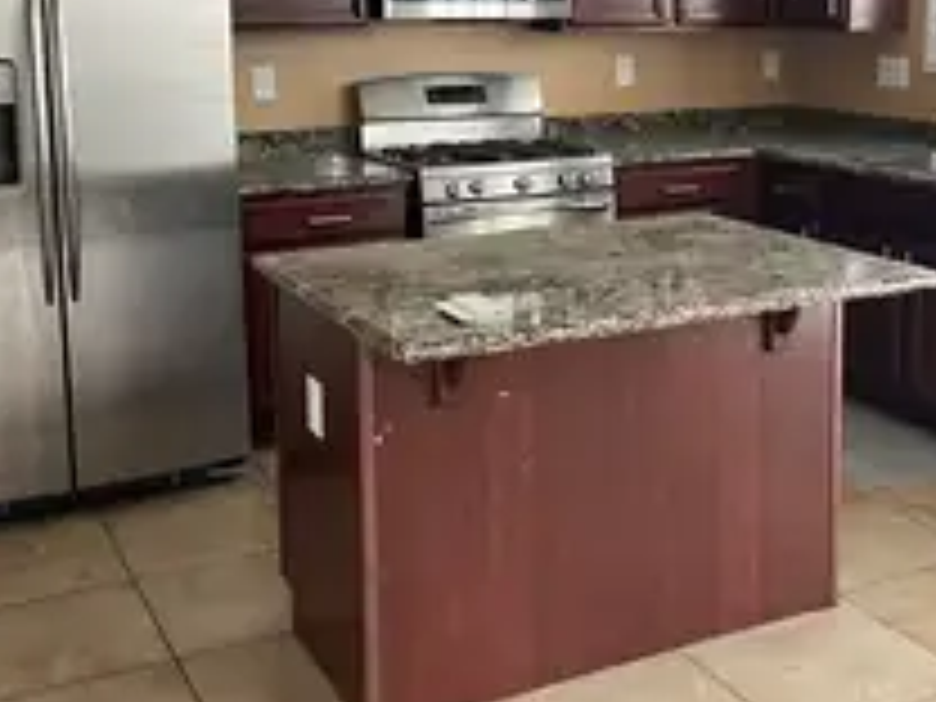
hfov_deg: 37.8
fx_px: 1352
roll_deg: +0.5
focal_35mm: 50
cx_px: 621
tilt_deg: -9.4
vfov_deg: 28.8
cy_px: 207
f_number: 1.6
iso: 200
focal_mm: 4.2
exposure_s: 1/60
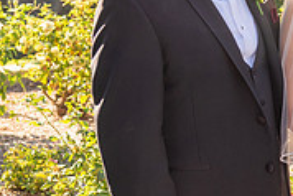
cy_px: 93
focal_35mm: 163
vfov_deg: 8.4
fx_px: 1328
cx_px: 438
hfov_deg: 12.0
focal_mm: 50
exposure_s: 1/250
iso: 200
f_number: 5.6
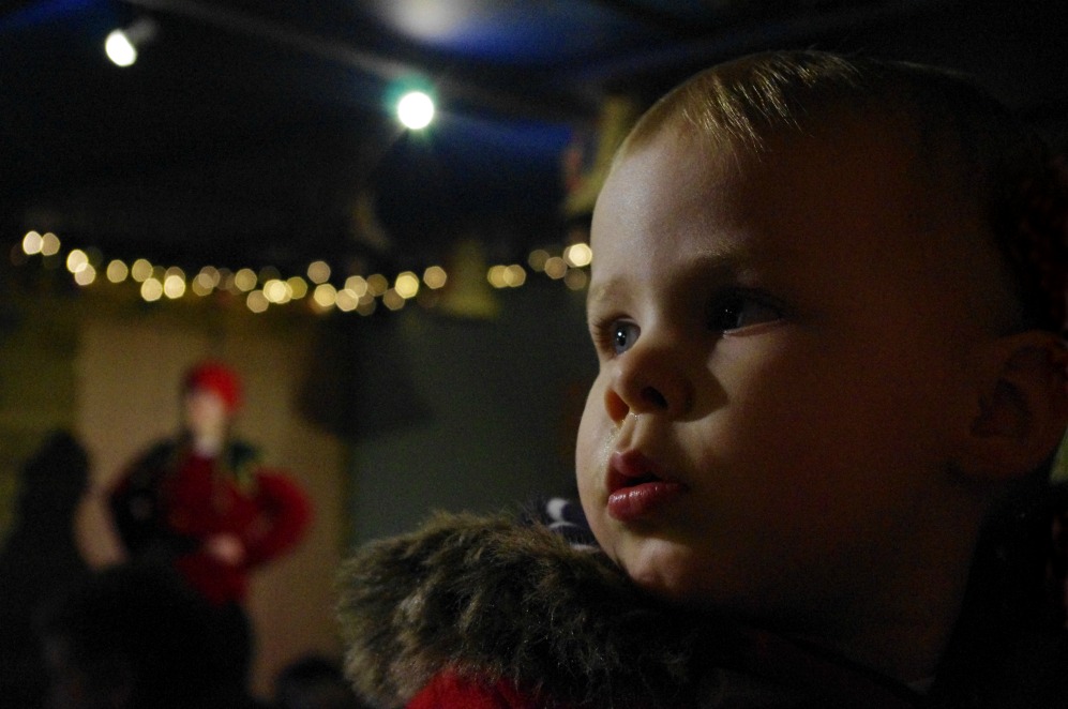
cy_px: 354
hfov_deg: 35.1
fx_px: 1689
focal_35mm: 57
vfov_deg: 23.7
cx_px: 534
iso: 6400
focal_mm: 37.5
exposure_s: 1/60
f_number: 5
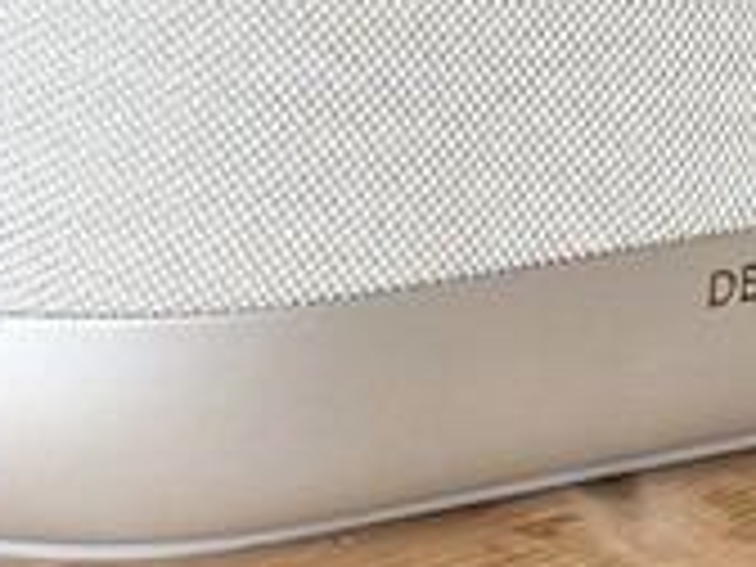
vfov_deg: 6.2
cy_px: -338
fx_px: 5198
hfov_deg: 8.3
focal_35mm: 238
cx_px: 446
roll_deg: +0.2
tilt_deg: -10.2
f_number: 1.6
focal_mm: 5.96
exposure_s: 1/42
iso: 160
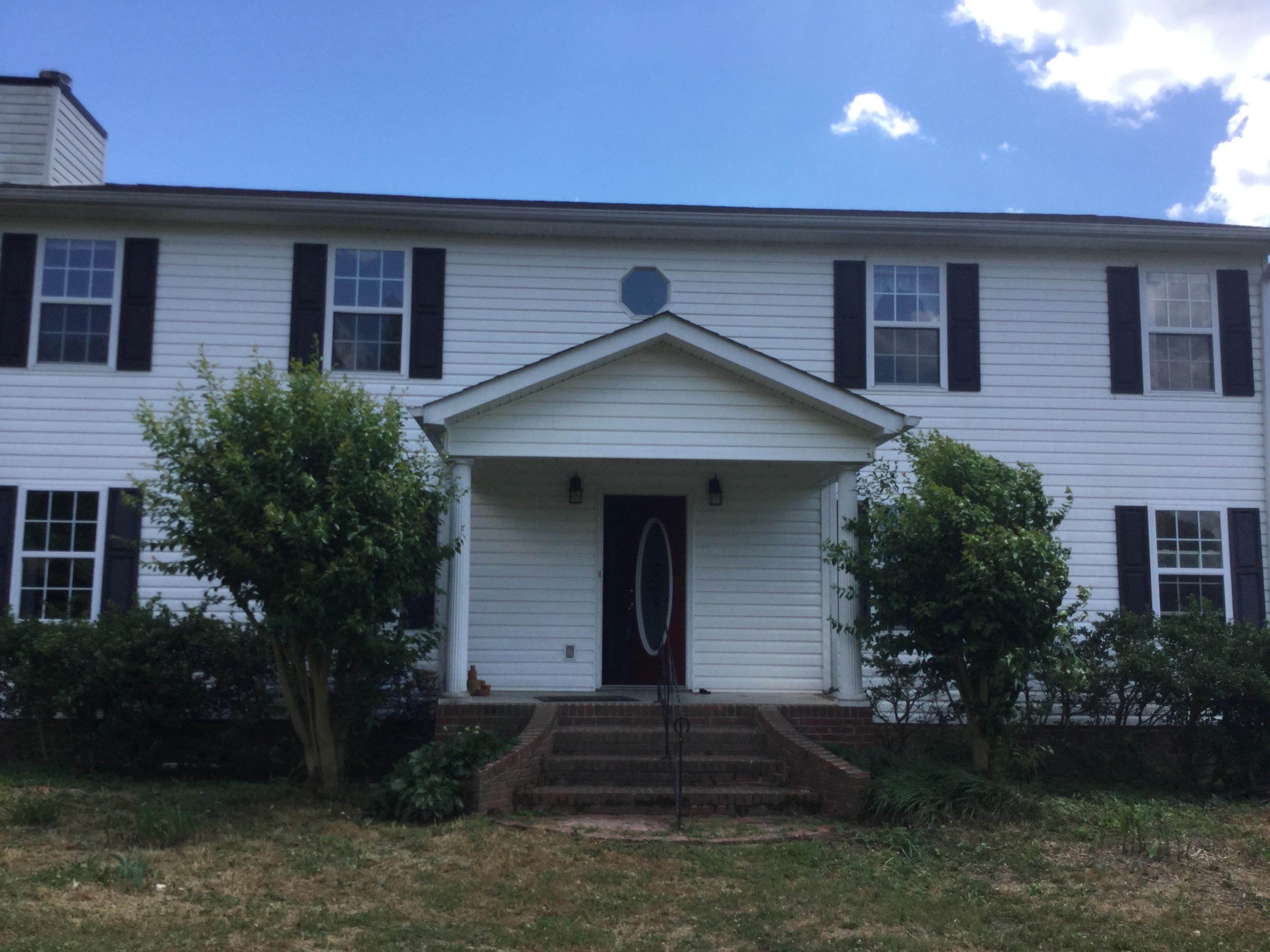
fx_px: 1137
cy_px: 476
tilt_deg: +7.3
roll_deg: -2.5
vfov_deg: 45.4
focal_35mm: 31
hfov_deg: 58.4
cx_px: 635
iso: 25
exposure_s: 1/806
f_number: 2.4
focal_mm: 3.3
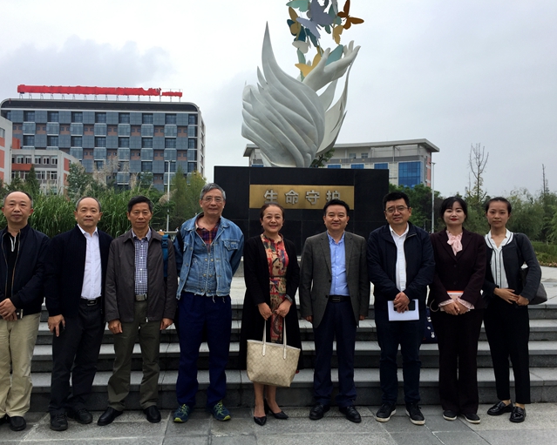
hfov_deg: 57.1
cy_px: 225
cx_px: 258
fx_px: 511
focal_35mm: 31
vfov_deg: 47.1
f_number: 2.2
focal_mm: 4.15
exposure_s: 1/964
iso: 32
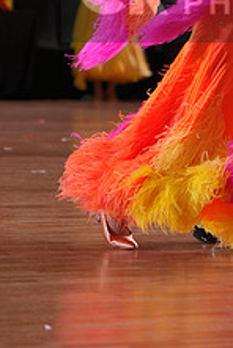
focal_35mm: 257
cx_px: 279
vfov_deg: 8.0
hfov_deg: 5.3
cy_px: -9
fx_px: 2487
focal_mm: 98
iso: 800
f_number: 2.8
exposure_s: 1/400
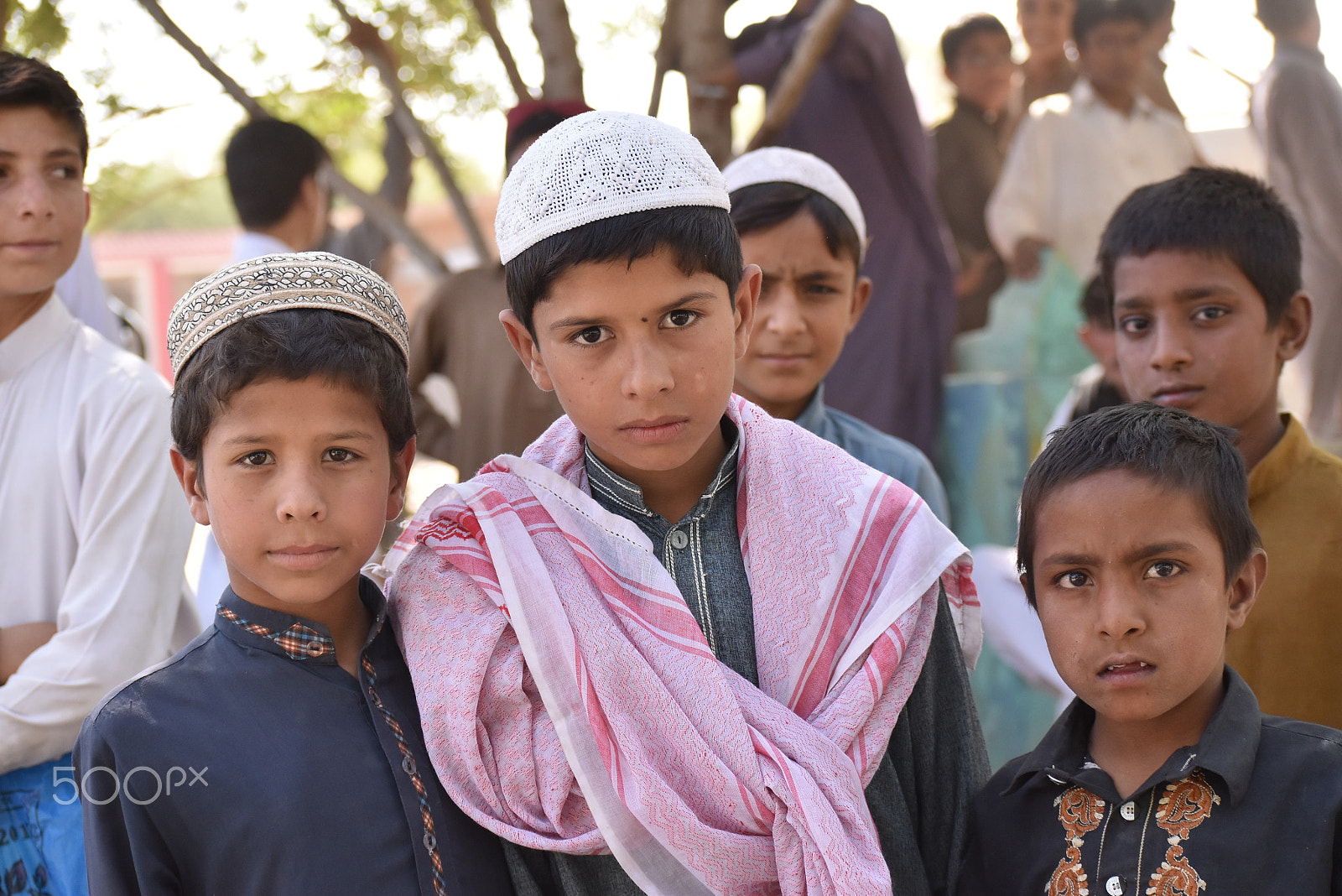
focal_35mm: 82
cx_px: 671
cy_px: 448
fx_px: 3076
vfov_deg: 16.6
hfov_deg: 24.6
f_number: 4
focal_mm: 55
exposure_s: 1/1000
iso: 720
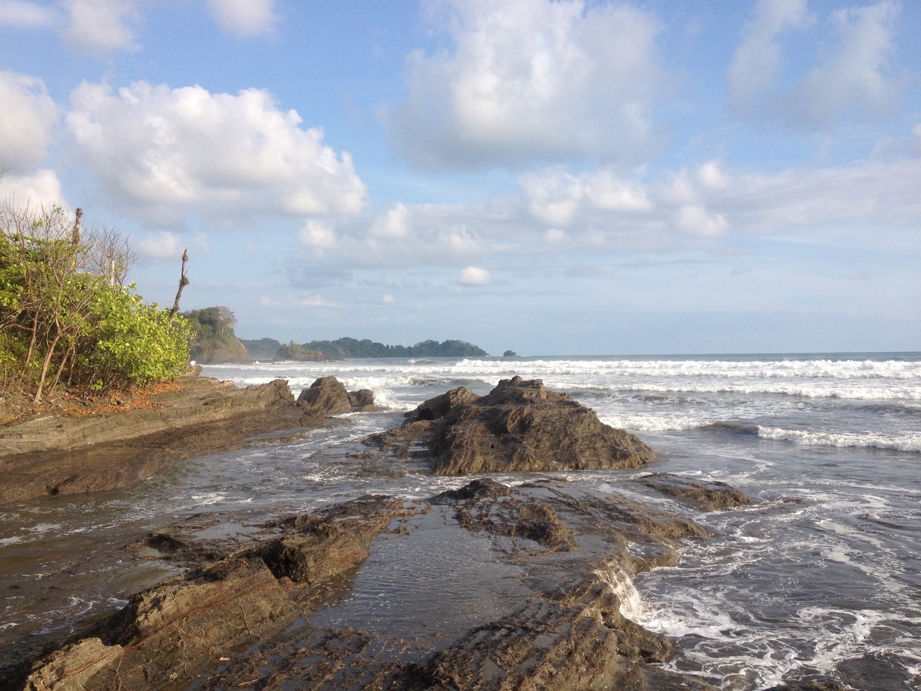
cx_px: 460
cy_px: 346
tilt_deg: -3.1
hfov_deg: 52.6
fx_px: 931
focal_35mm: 35
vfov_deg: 40.7
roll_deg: +1.8
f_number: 2.4
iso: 50
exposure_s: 1/1623
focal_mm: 4.28
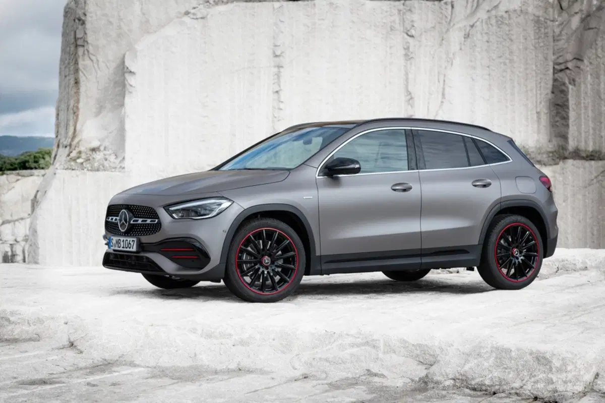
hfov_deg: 24.8
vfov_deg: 16.6
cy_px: 202
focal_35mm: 82
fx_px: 1377
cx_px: 302
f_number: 5.6
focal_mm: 82
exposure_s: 1/400
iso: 100
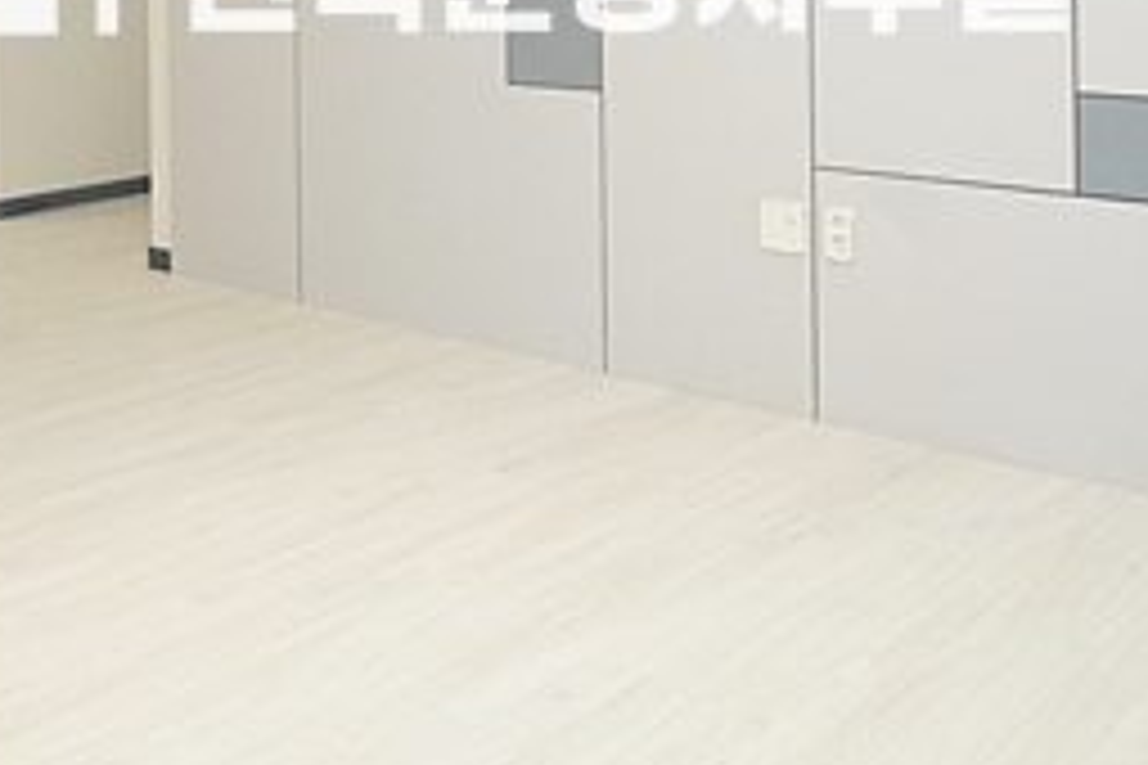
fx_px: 1499
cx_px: 509
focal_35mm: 47
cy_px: -94
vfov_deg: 26.2
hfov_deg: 41.9
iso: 1600
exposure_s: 1/50
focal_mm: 10
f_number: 9
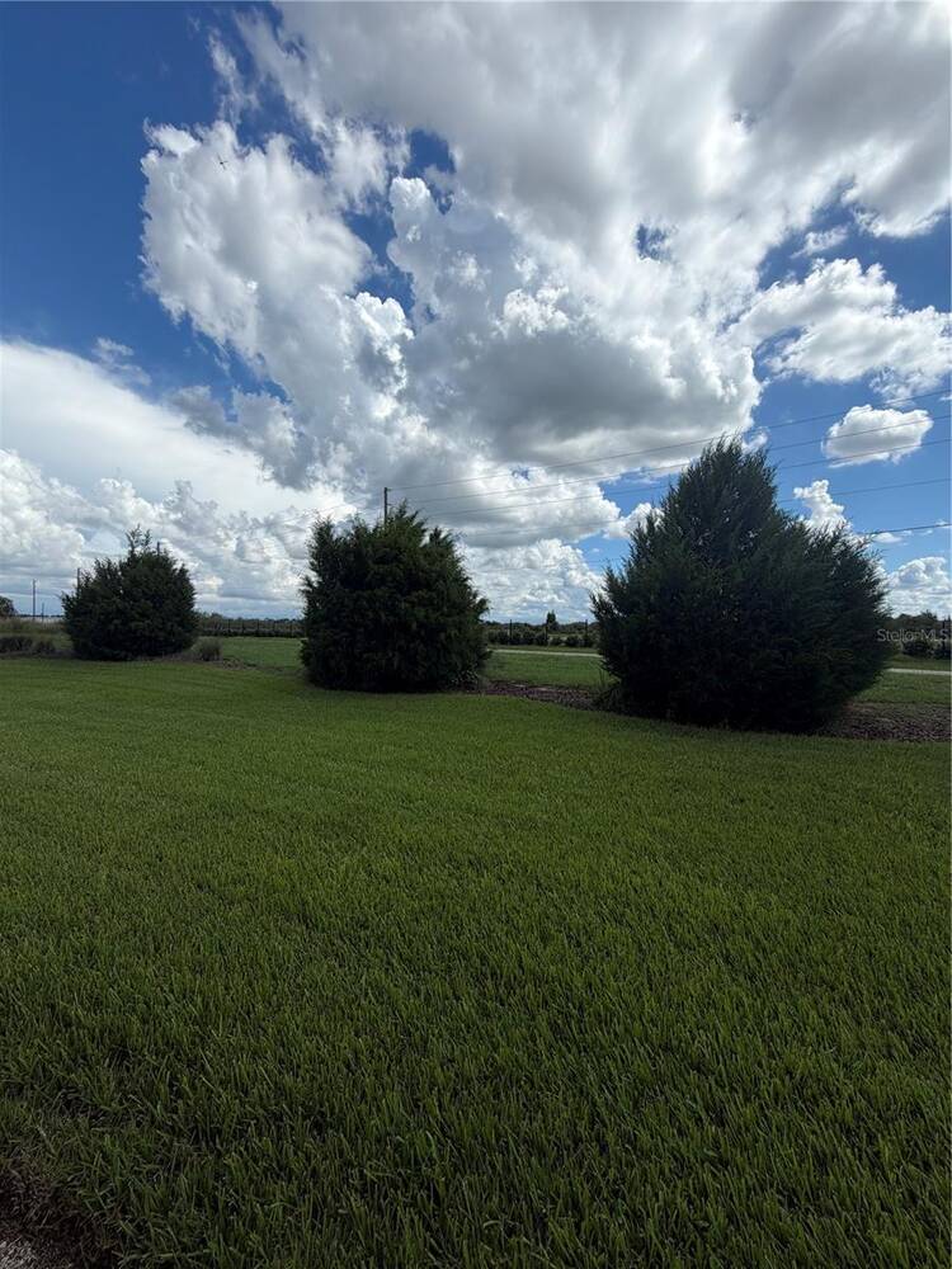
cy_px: 634
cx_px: 476
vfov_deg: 102.1
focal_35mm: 14
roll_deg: -1.0
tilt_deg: -0.1
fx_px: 513
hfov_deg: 85.7
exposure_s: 1/1259
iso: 20
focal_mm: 2.22
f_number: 2.2
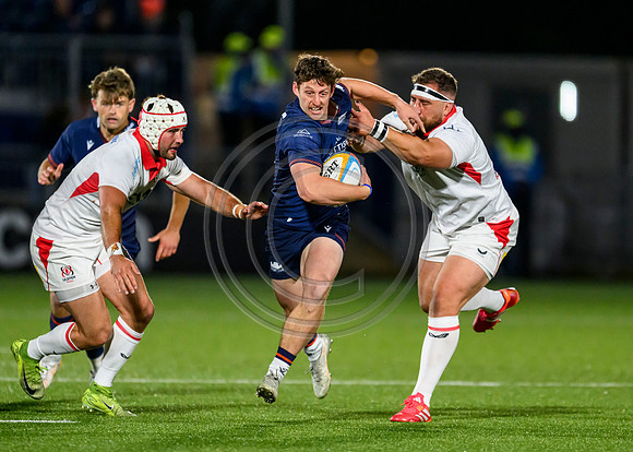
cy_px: 209
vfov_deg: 2.0
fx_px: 12872
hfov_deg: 2.8
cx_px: 409
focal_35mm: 716
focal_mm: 560
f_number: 4
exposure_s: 1/1250
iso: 6400
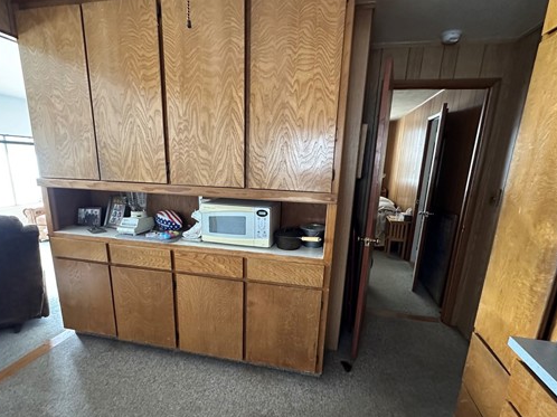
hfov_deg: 87.8
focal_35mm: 18
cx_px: 270
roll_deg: -1.6
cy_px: 233
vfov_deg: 71.3
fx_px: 289
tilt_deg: -14.3
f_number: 2.2
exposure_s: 1/60
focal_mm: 2.22
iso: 640
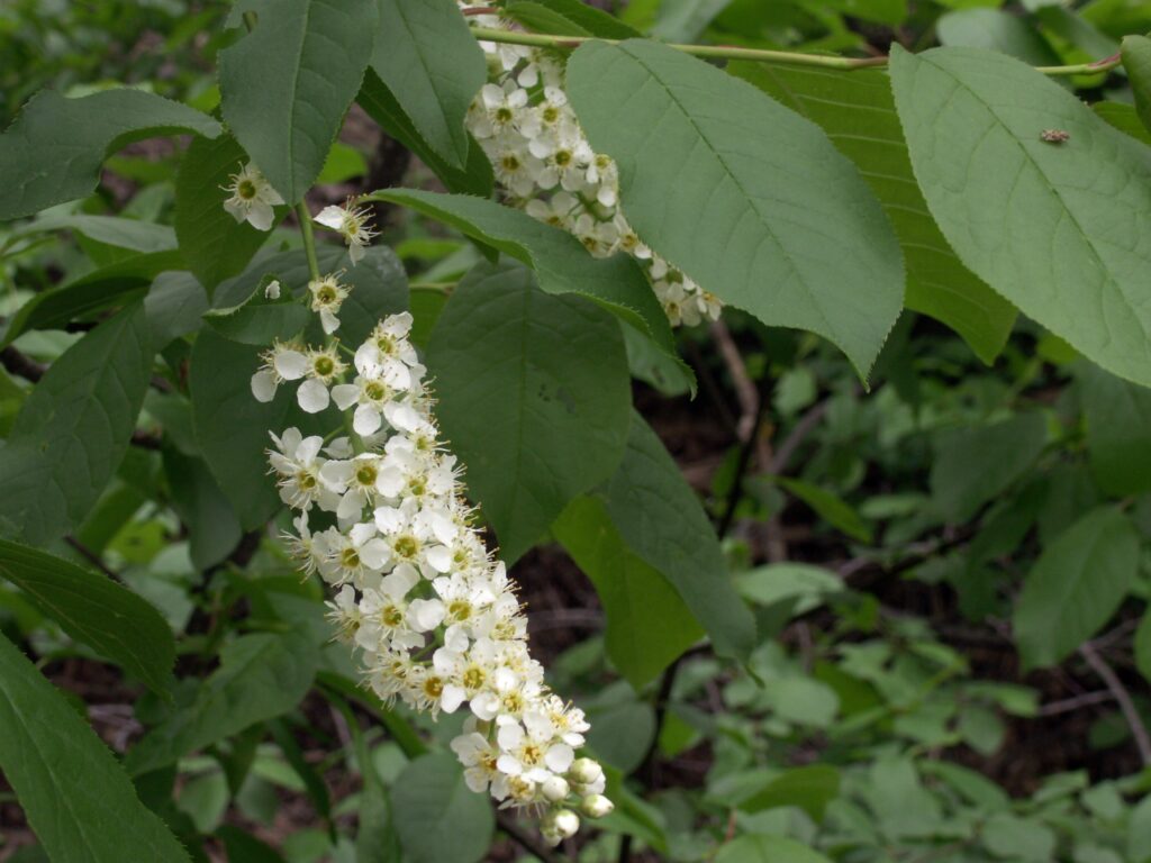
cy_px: 432
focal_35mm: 62
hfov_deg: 31.2
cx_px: 576
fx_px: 2062
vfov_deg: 23.7
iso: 50
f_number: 5
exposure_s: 1/80
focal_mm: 10.28
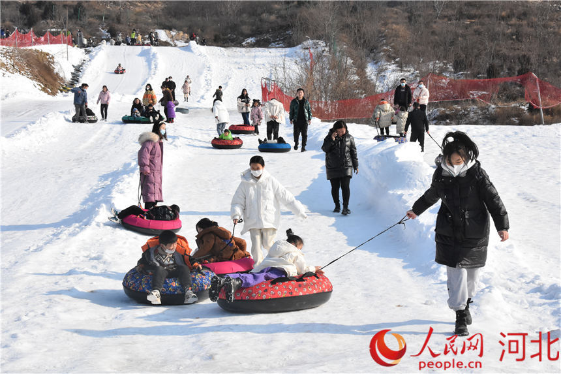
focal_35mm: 78
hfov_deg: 26.0
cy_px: 187
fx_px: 1215
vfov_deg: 17.5
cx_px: 280
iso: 1600
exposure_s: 1/1250
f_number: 18
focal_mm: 52
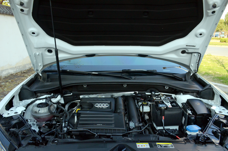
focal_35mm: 30
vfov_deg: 43.4
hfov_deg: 62.0
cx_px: 114
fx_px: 190
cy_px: 76
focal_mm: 20
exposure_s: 1/200
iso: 1000
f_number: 8
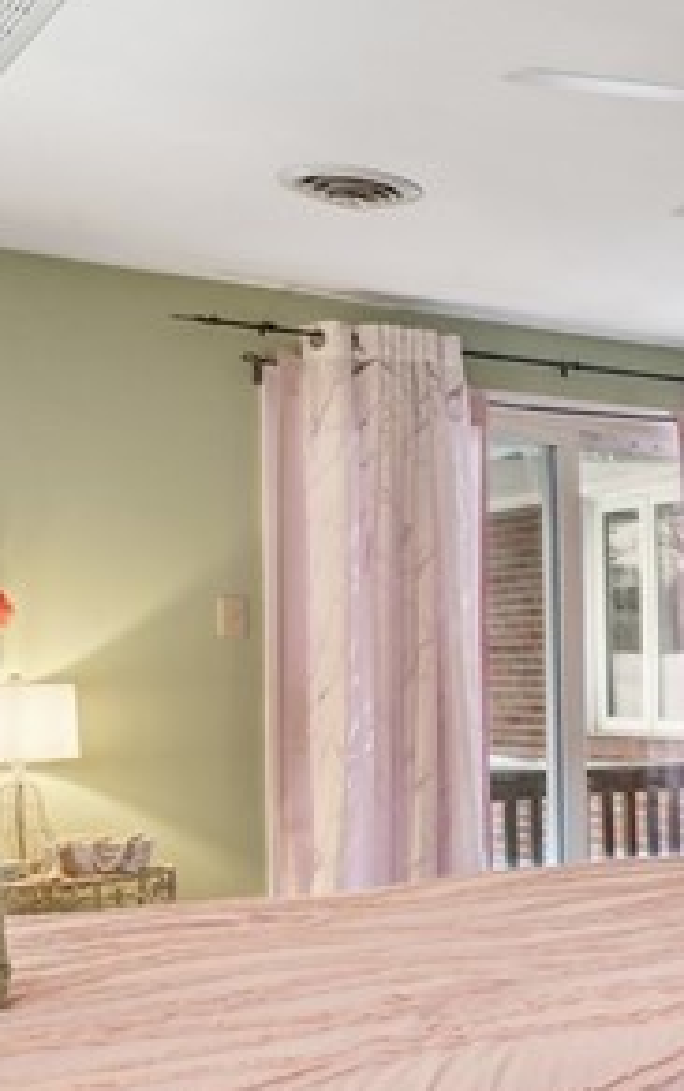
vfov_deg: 37.9
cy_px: 676
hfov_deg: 19.8
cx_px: 1131
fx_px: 1578
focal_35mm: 53
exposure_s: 1/2
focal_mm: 14
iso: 50
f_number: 11
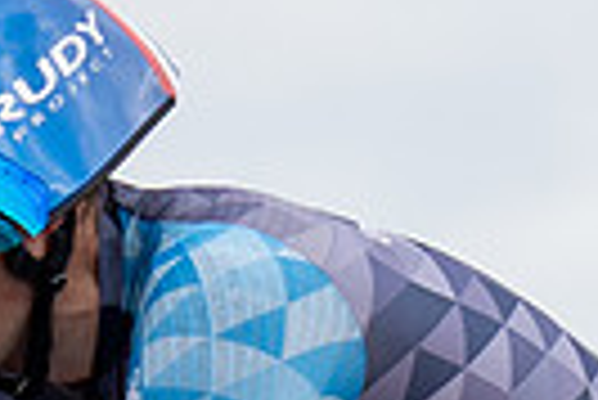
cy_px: 1108
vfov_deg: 0.8
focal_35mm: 1766
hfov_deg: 1.2
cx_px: 370
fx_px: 29367
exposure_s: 1/1000
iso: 125
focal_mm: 147
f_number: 3.5
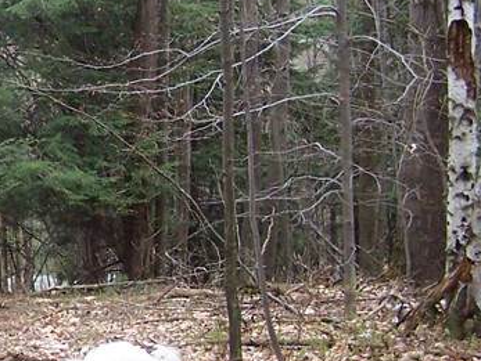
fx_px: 1558
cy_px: 177
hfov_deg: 16.1
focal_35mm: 112
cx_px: -227
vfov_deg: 13.2
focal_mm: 6.3
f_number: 2.8
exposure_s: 1/180
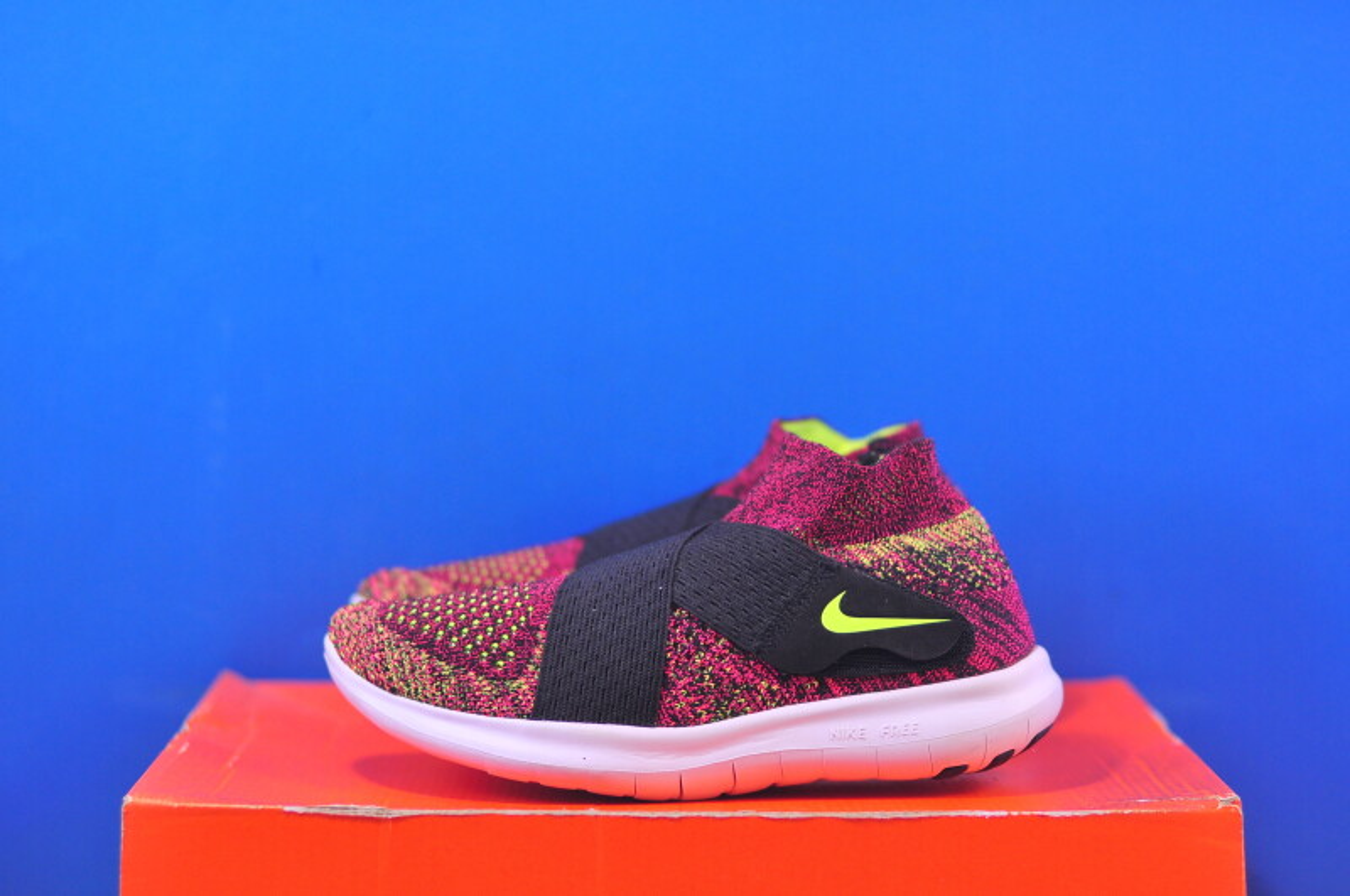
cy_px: 448
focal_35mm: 75
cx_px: 675
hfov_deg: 27.0
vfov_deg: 18.1
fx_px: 2808
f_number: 2.2
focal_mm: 50
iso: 250
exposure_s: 1/320
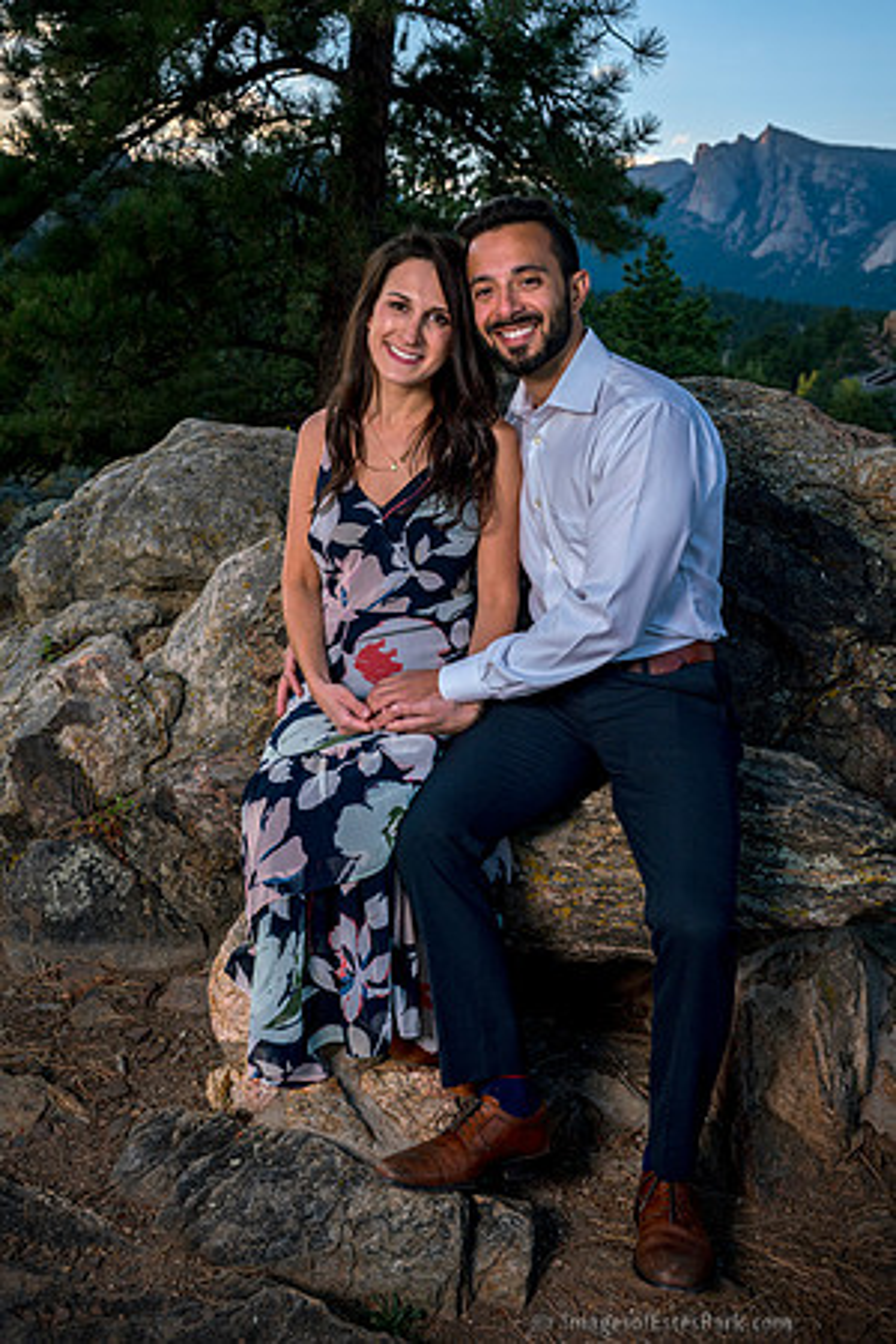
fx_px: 1307
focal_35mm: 35
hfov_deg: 37.9
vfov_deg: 54.4
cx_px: 448
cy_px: 672
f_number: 5.6
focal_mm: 35
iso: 160
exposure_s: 1/200
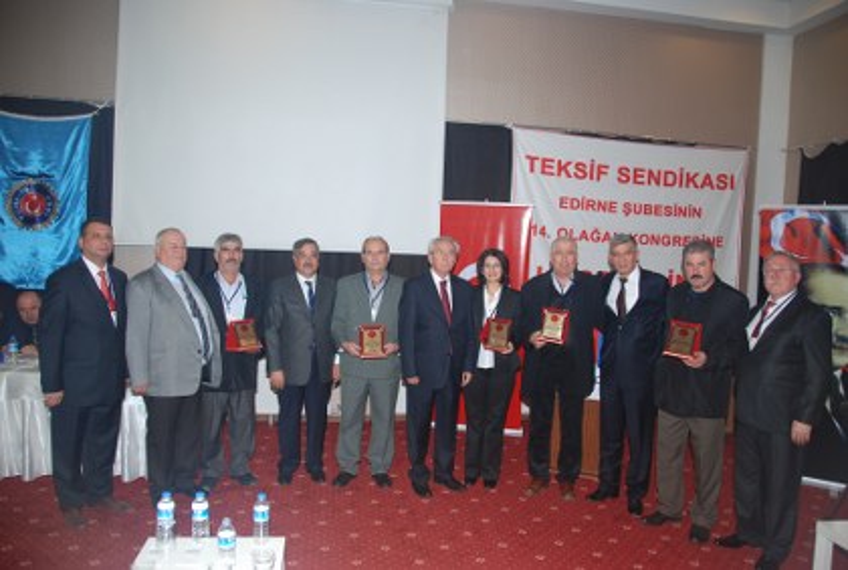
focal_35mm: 27
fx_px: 637
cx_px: 424
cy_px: 285
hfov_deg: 67.3
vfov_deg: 48.1
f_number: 4
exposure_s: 1/60
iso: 200
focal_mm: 18
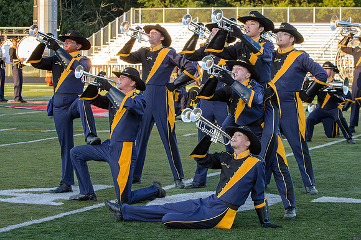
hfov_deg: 17.4
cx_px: 253
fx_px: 1177
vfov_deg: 11.6
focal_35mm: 117
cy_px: 106
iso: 640
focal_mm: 70
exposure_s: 1/250
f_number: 8
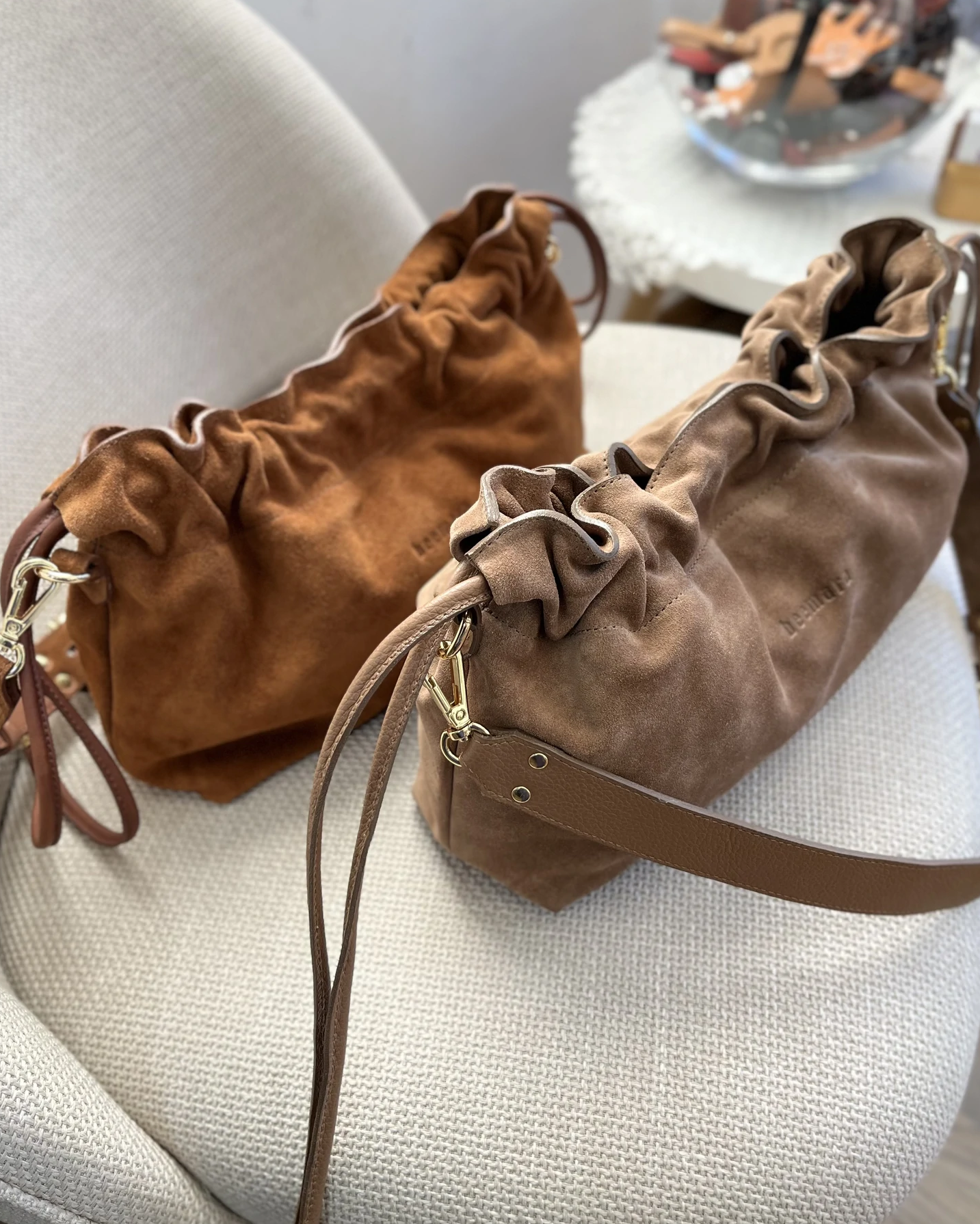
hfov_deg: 48.5
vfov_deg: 58.8
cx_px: 501
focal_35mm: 30
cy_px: 594
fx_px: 1088
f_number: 1.6
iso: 64
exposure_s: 1/50
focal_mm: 5.1
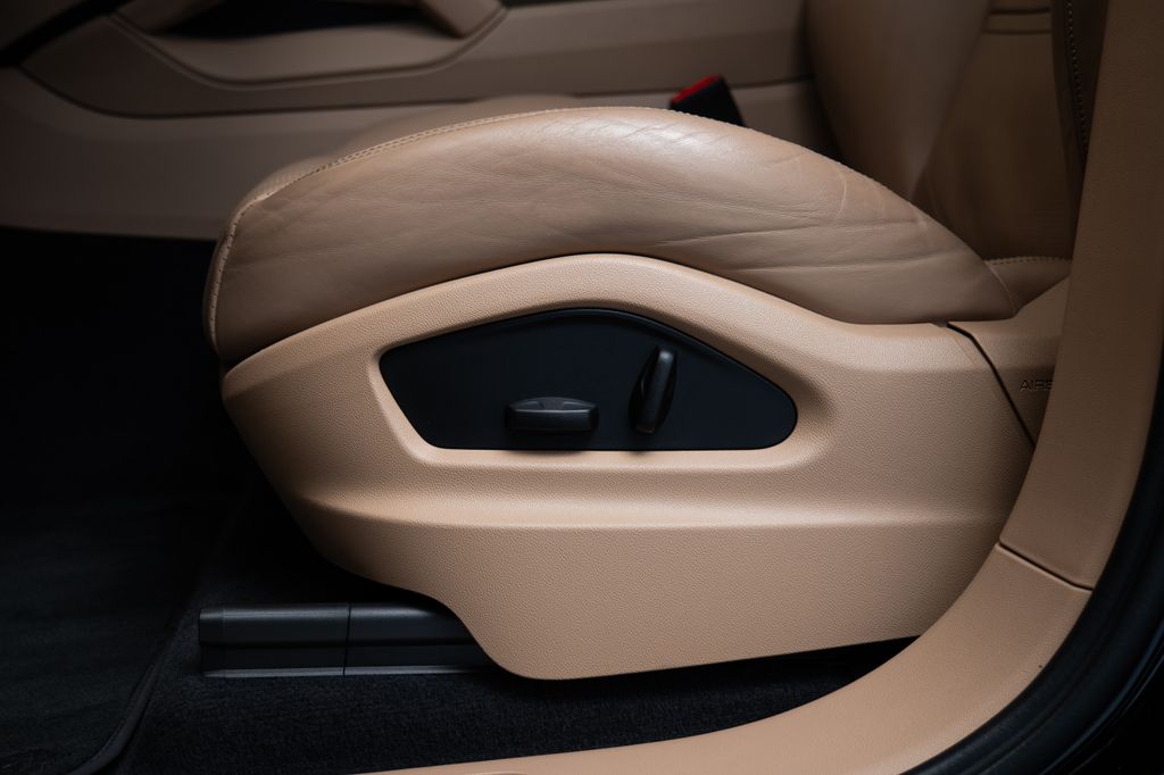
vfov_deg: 31.1
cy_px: 388
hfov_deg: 45.3
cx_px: 582
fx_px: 1394
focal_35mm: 43
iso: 400
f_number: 4.7
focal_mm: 40
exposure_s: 1/50
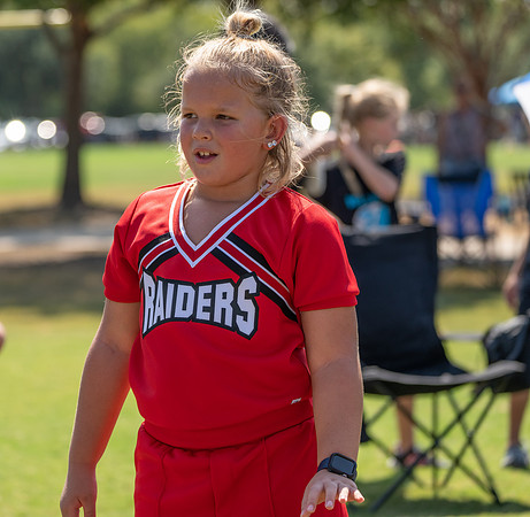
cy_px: 258
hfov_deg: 8.7
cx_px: 198
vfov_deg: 8.5
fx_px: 3490
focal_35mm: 204
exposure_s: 1/640
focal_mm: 162
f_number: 5.6
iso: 125
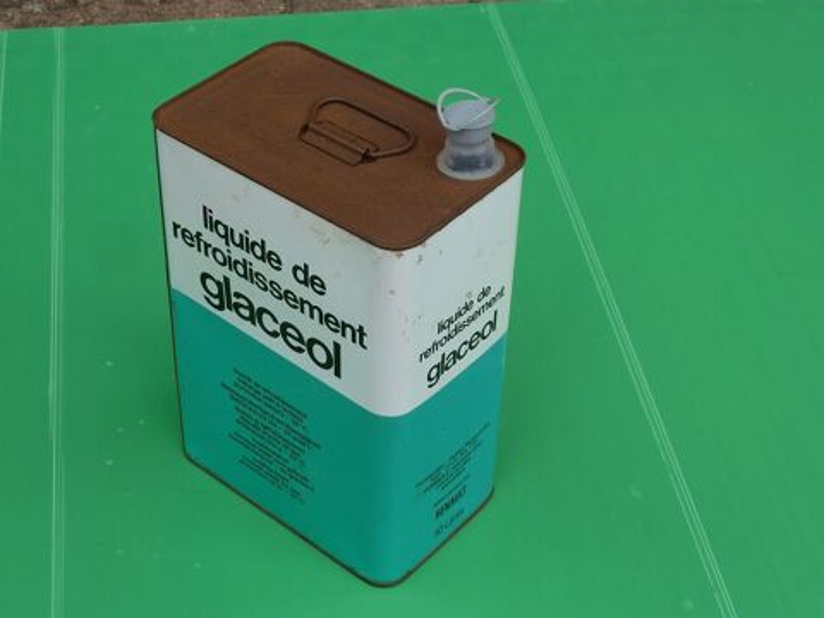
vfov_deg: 23.3
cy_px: 309
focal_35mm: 63
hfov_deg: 30.7
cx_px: 412
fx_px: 1500
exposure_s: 1/200
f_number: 4
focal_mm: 10.3
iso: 80
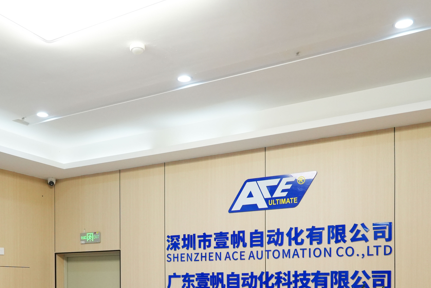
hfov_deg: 45.2
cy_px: 291
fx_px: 515
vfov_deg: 29.1
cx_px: 169
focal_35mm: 43
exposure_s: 1/125
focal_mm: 20
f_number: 6.3
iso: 1600
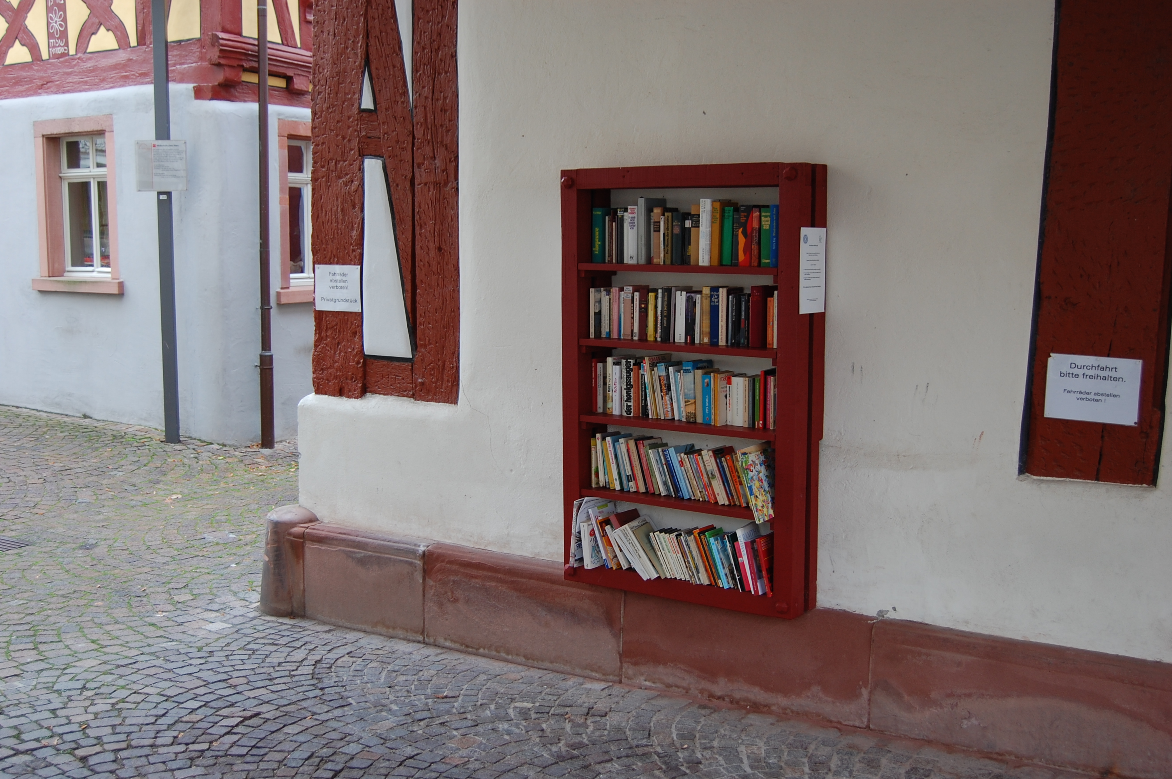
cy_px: 390
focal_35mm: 42
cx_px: 586
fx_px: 1366
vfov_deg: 31.8
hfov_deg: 46.4
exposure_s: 1/25
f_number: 4.2
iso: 200
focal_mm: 28
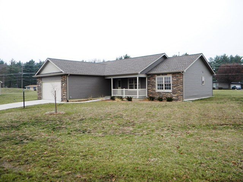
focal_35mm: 28
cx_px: 122
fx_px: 197
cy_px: 91
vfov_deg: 49.7
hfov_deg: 63.4
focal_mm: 5
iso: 80
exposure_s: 1/147
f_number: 3.5
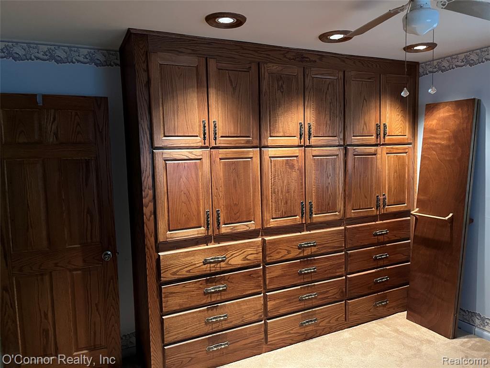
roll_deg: +1.1
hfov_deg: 67.3
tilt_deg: -6.5
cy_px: 184
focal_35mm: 26
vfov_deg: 53.1
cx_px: 245
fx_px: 368
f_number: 1.6
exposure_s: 1/30
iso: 500
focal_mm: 5.1
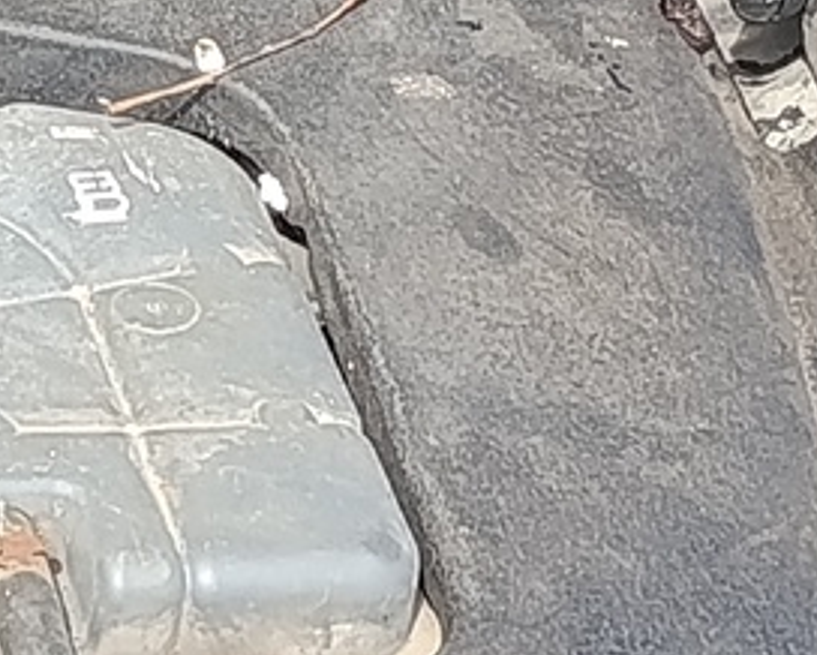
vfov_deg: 7.7
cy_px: 497
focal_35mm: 201
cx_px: -1204
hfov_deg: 8.7
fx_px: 4864
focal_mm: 6.11
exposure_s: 1/150
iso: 50
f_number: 1.65
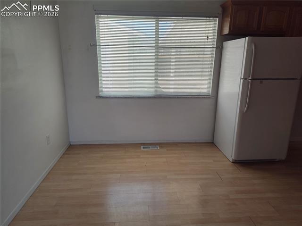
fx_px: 201
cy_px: 113
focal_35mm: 23
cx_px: 151
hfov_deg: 74.0
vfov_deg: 58.8
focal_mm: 5.56
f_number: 1.8
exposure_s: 1/200
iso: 134
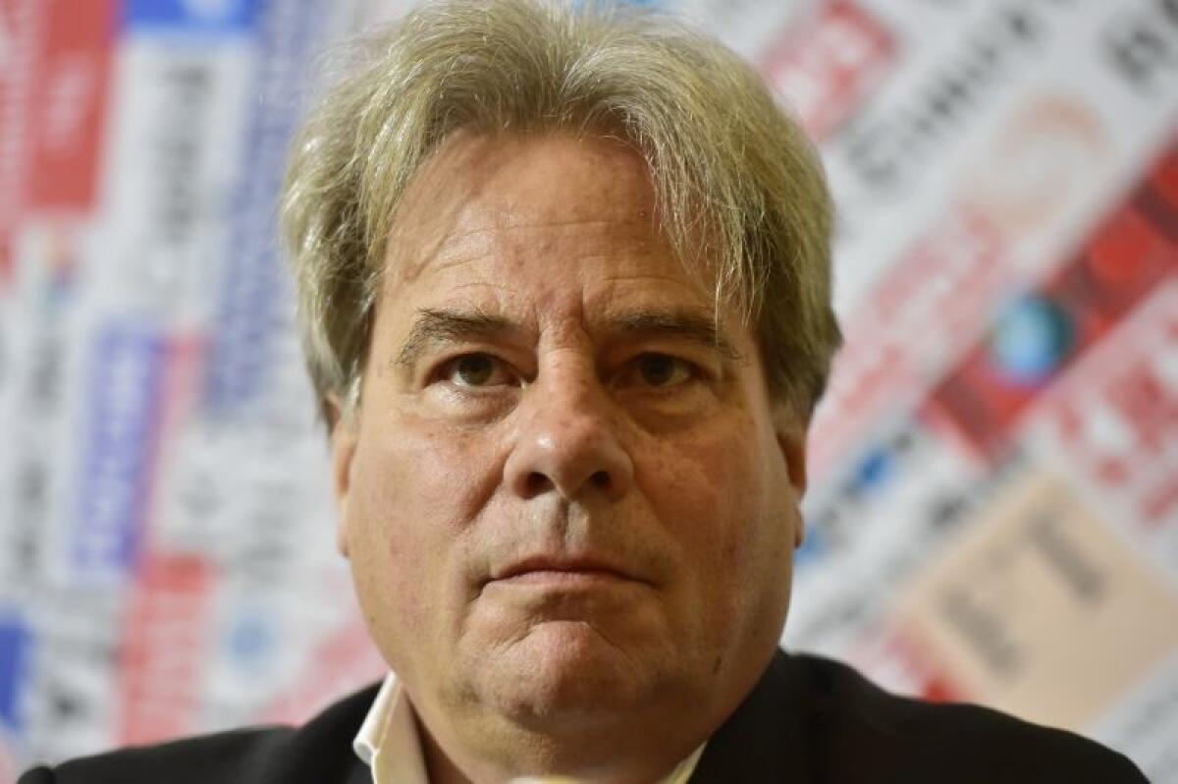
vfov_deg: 7.0
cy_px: 392
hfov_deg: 10.6
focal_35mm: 195
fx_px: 6375
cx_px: 589
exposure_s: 1/200
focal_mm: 195
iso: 4000
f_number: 4
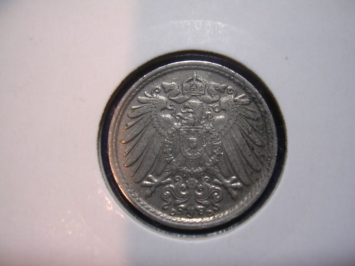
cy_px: 133
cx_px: 178
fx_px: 390
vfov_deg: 37.7
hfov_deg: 49.0
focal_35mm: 38
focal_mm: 5.8
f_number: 2.8
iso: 100
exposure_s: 1/12.7
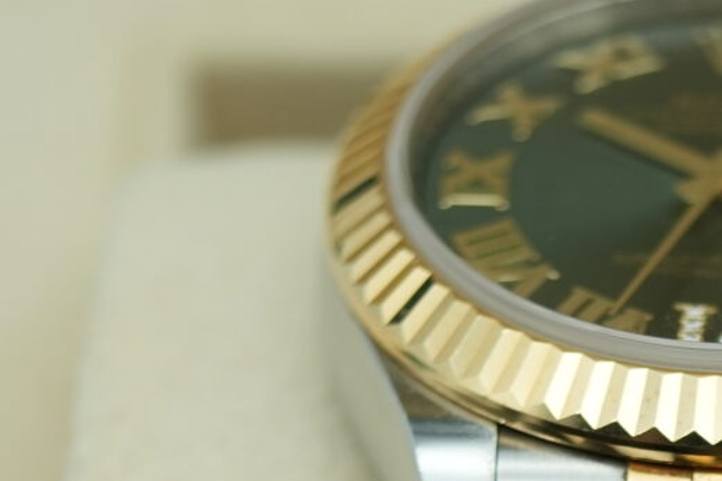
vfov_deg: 7.8
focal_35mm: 173
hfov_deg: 11.8
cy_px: 731
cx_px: 735
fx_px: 3468
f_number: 5
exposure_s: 1/250
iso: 400
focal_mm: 35
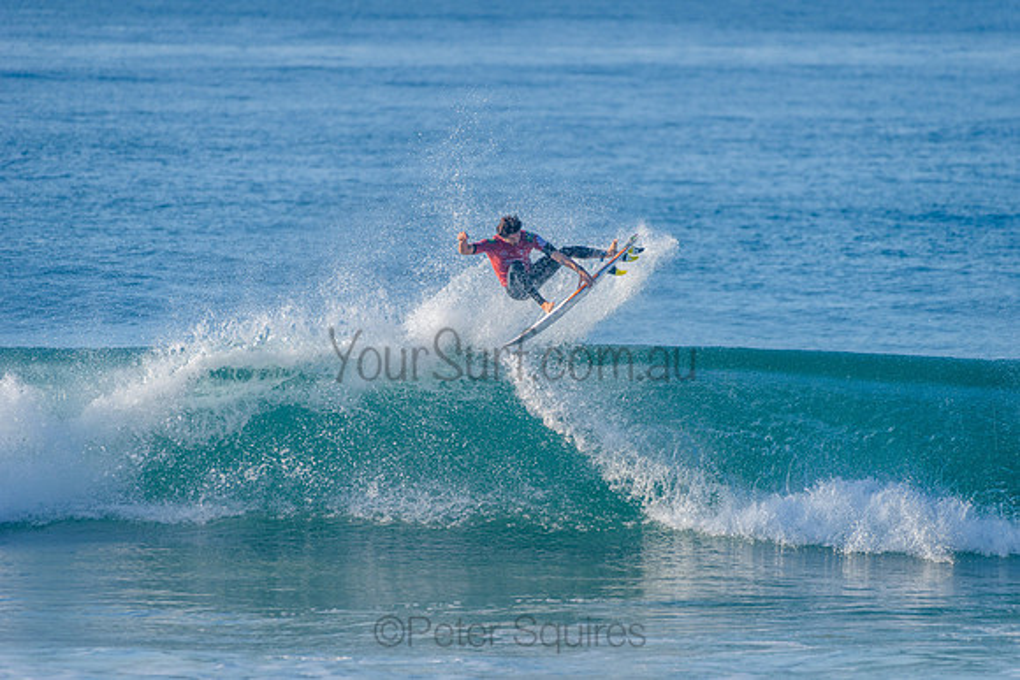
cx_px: 510
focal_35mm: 500
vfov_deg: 2.8
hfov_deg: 4.1
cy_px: 340
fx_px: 14175
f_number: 5.6
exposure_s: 1/2000
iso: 450
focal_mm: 500
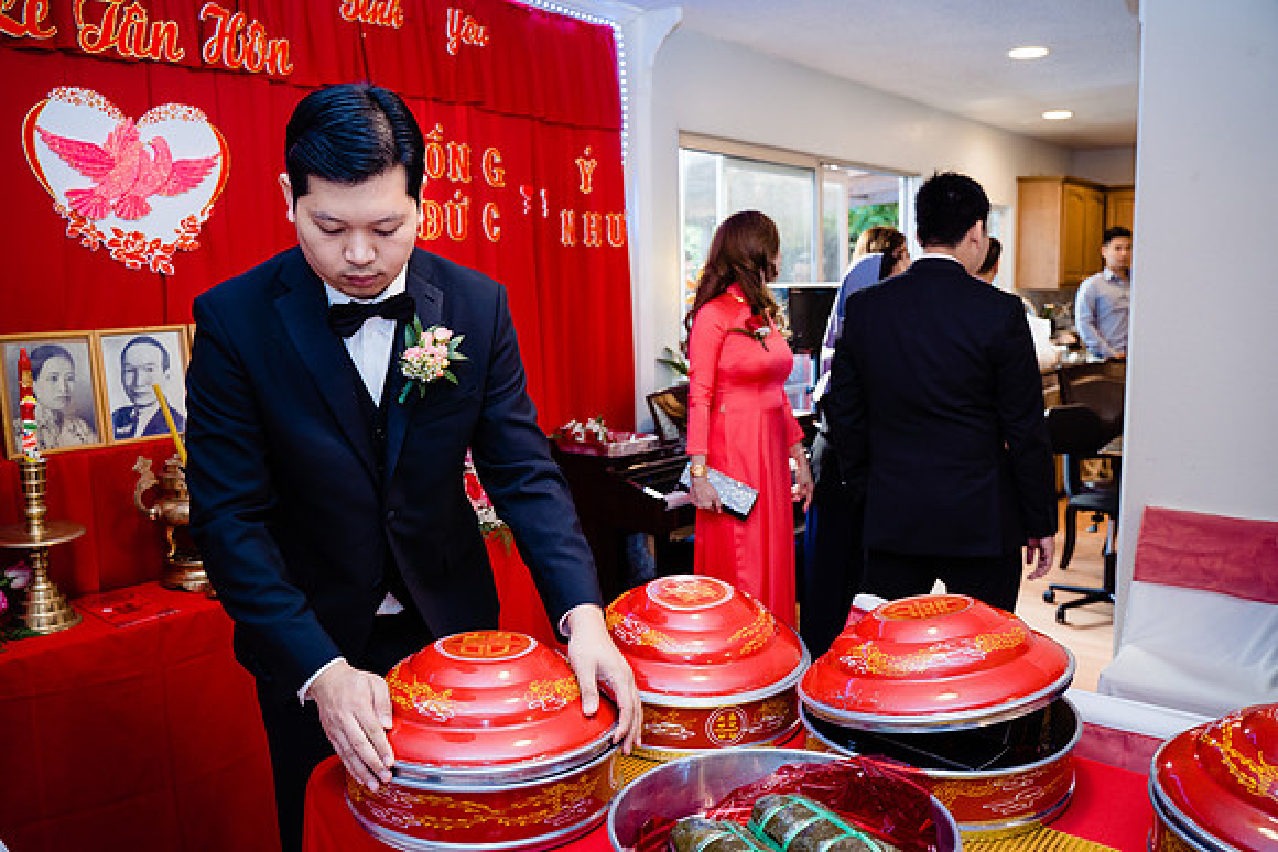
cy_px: 426
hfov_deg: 65.5
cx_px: 639
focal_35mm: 28
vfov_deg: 46.4
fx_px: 994
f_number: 4
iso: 1000
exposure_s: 1/125
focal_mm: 28
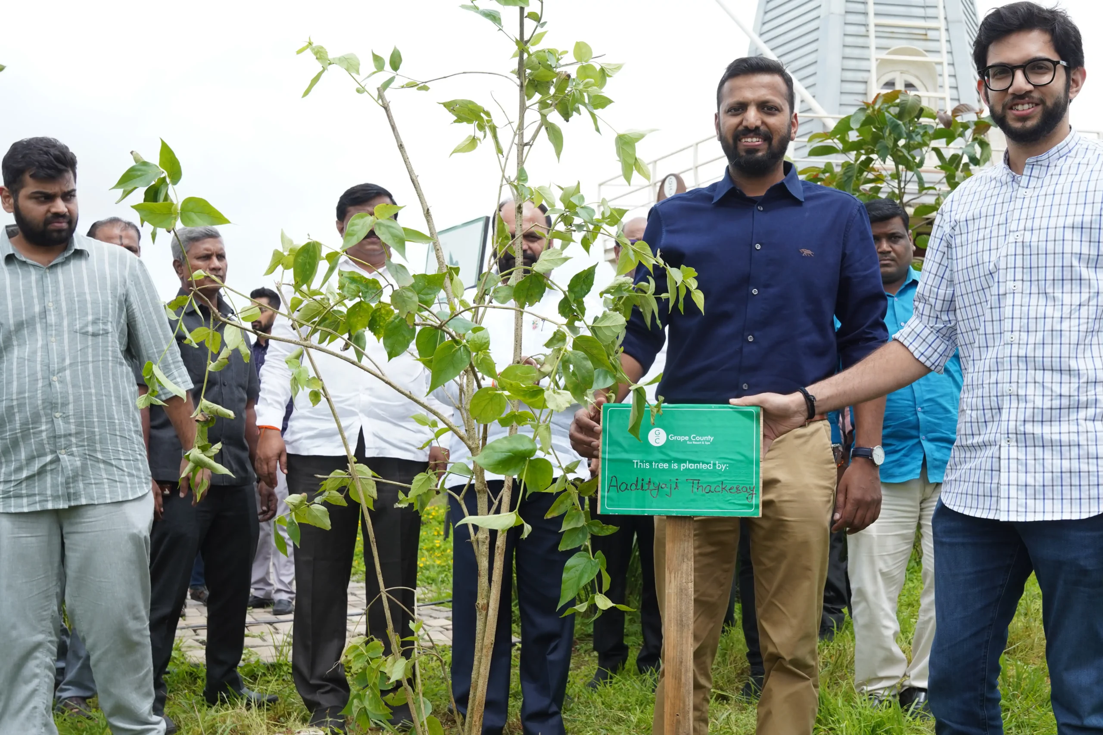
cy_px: 368
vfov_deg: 53.1
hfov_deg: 73.7
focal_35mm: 24
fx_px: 735
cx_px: 552
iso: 100
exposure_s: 1/800
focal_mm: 24
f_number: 5.6
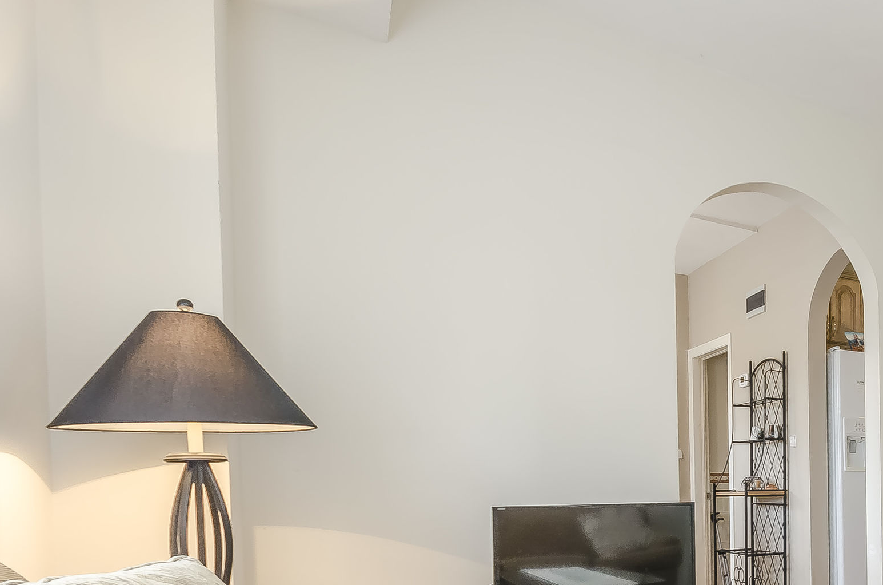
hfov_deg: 56.5
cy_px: 498
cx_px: 736
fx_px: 732
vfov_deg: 41.0
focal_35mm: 30
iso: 250
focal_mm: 11
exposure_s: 1/13
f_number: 8
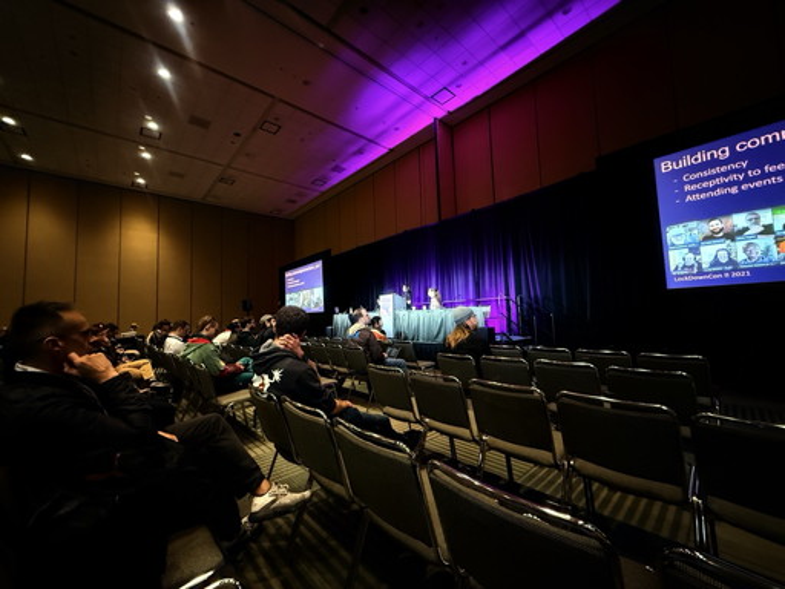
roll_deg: +1.8
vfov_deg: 85.7
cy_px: 294
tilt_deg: +3.8
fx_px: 317
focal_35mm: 14
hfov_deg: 102.1
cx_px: 392
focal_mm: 2.22
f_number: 2.2
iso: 1250
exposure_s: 1/40
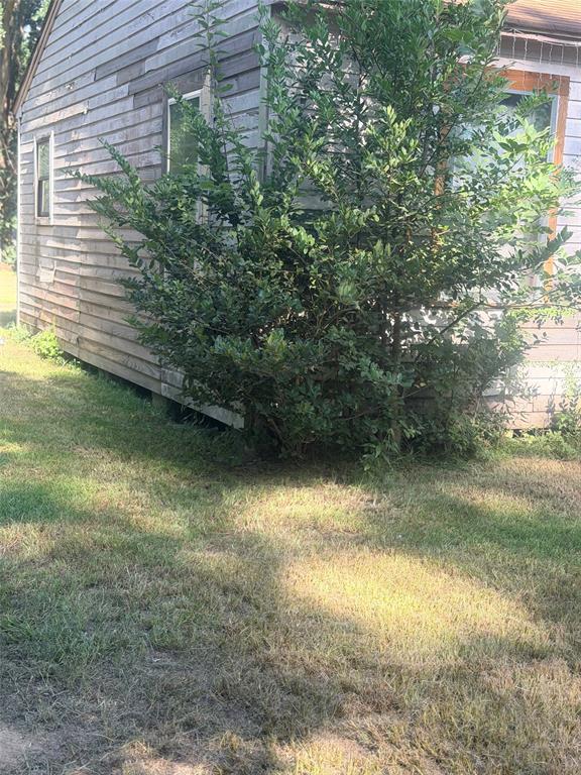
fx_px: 1074
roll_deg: -2.3
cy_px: 388
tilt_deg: -7.6
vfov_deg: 39.7
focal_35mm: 48
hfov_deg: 30.3
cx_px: 290
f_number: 1.78
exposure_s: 1/527
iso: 80
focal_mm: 6.76
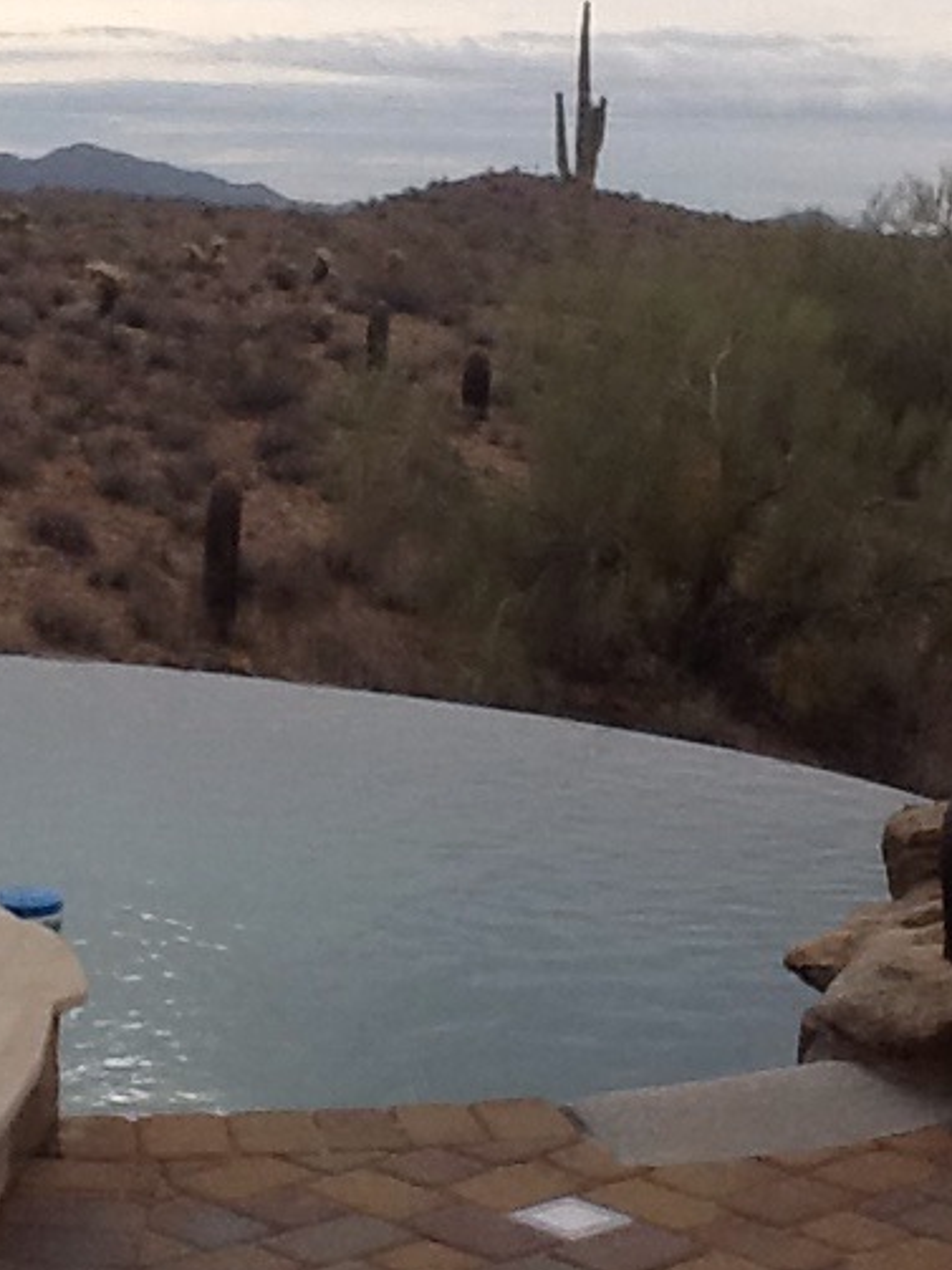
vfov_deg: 23.2
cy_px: 477
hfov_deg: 17.6
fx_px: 3082
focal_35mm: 84
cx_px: 409
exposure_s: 1/810
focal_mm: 2.03
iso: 40
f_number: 2.4
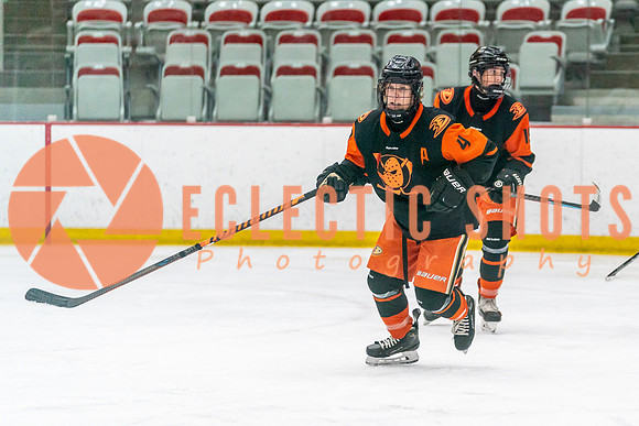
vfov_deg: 6.8
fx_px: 3563
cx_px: 469
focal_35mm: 201
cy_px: 265
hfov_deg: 10.2
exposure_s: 1/1250
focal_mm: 135
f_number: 2.8
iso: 3200
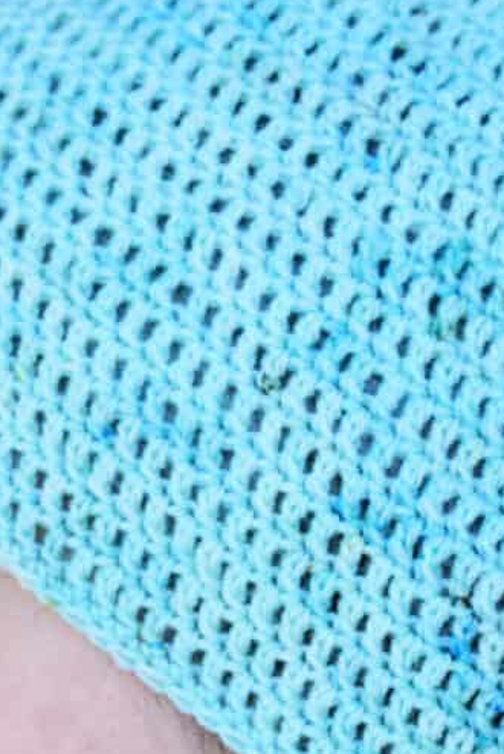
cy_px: 786
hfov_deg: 5.1
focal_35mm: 272
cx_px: 421
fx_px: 5704
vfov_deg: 7.5
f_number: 4
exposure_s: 1/2
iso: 100
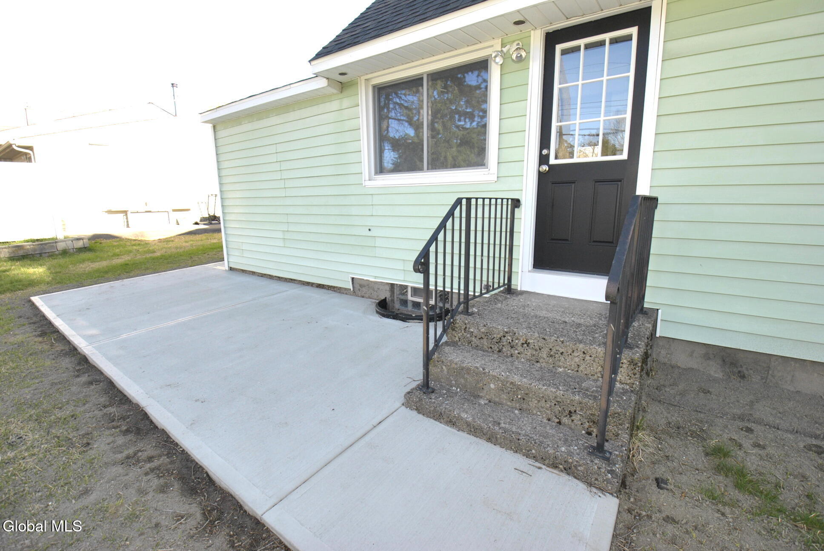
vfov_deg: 77.5
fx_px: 344
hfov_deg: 100.3
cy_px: 276
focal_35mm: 15
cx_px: 412
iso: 400
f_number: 6.3
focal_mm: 10
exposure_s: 1/200
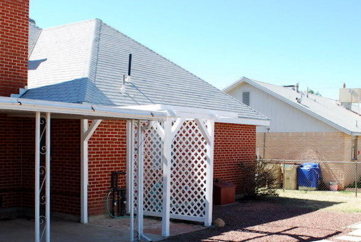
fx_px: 472
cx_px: 196
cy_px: 161
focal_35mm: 47
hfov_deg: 41.8
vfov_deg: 28.6
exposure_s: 1/160
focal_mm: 18
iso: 100
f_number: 6.3
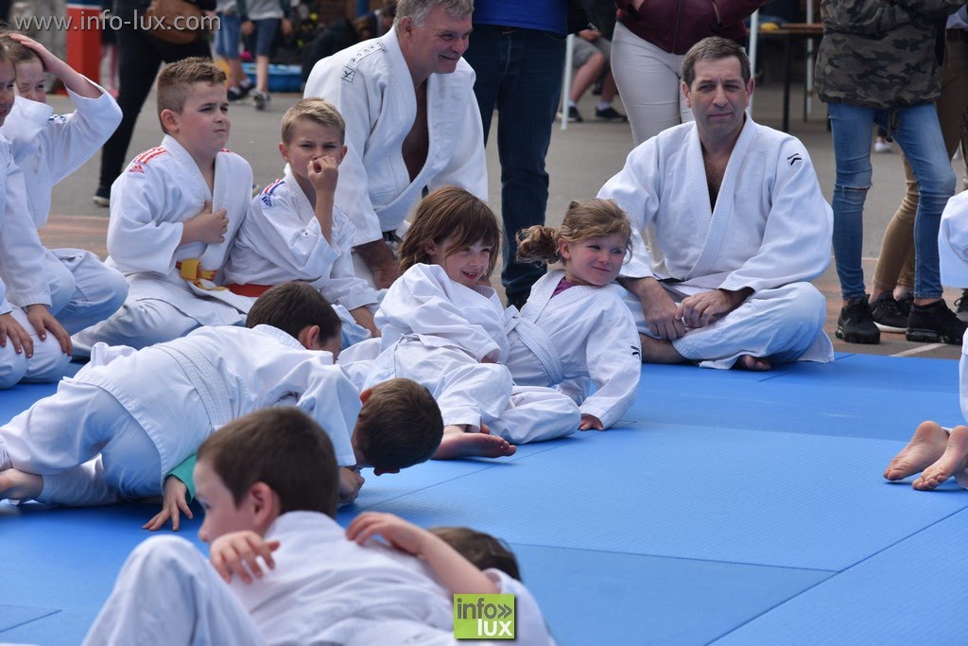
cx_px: 484
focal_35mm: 147
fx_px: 3953
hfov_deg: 14.0
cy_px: 323
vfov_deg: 9.3
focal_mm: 98
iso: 100
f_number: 6.3
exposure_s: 1/500
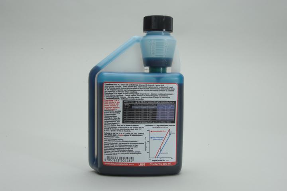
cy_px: 96
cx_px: 144
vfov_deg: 26.4
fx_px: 406
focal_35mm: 51
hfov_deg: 38.9
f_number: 22
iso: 160
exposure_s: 1/125
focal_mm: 34
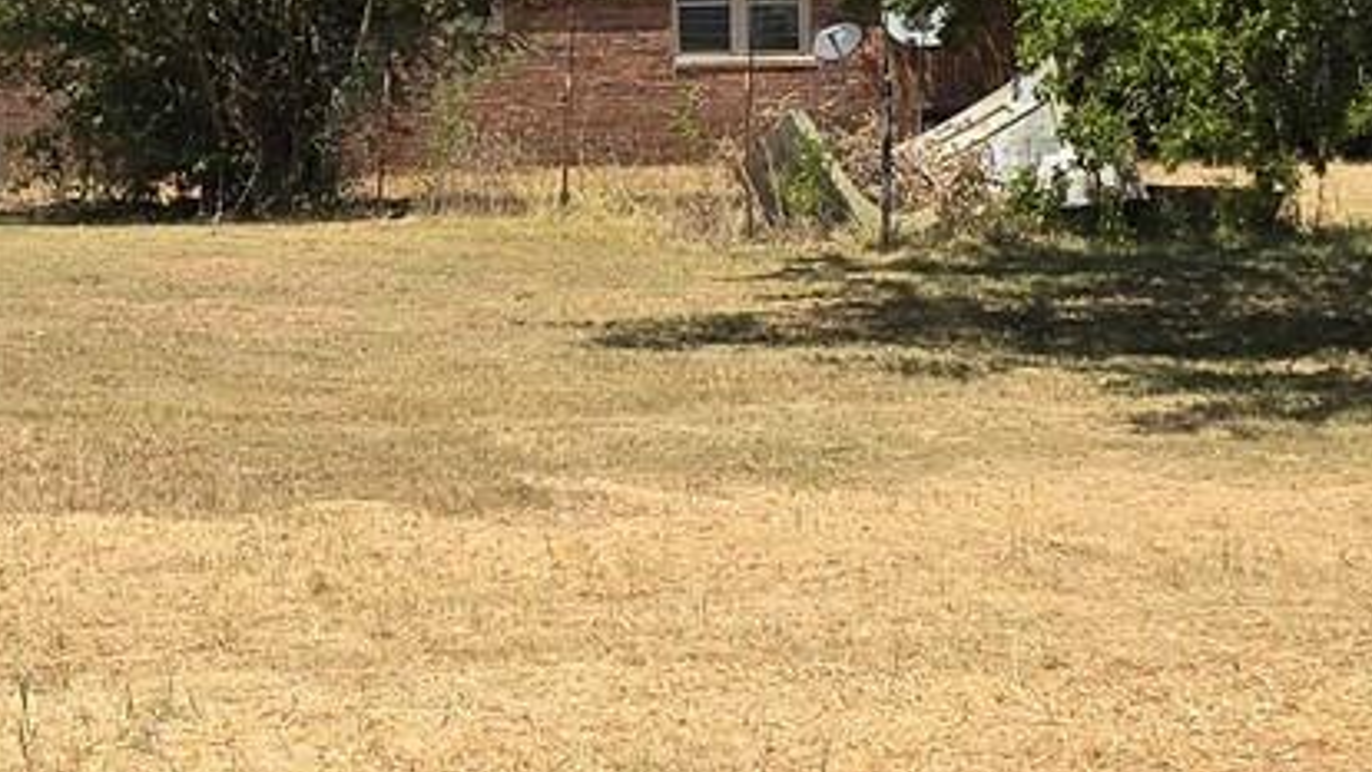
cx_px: 341
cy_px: 136
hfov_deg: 17.2
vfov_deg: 9.8
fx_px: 4512
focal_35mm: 124
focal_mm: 6.3
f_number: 1.7
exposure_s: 1/968
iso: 12
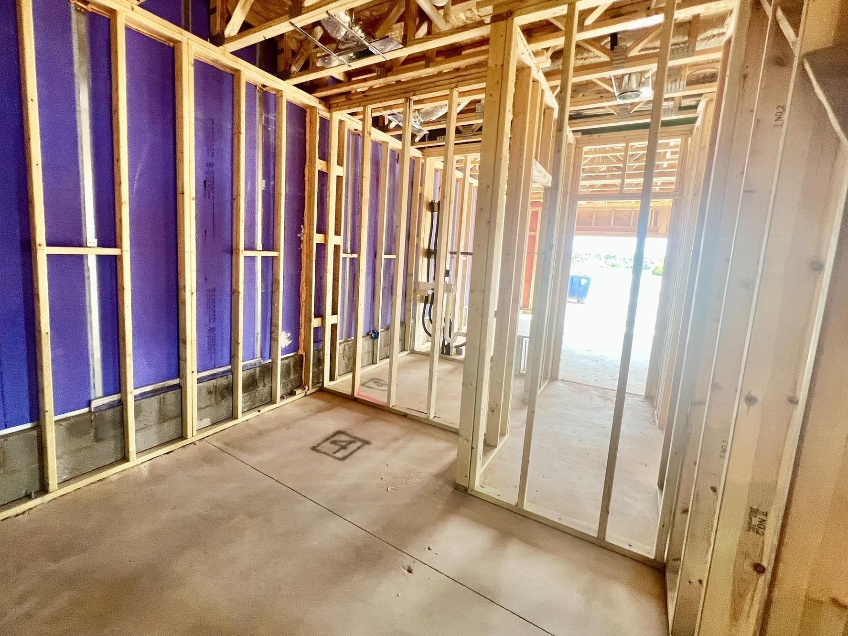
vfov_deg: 81.6
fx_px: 367
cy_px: 295
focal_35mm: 15
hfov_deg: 97.8
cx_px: 379
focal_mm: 1.57
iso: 125
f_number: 1.8
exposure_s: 1/99
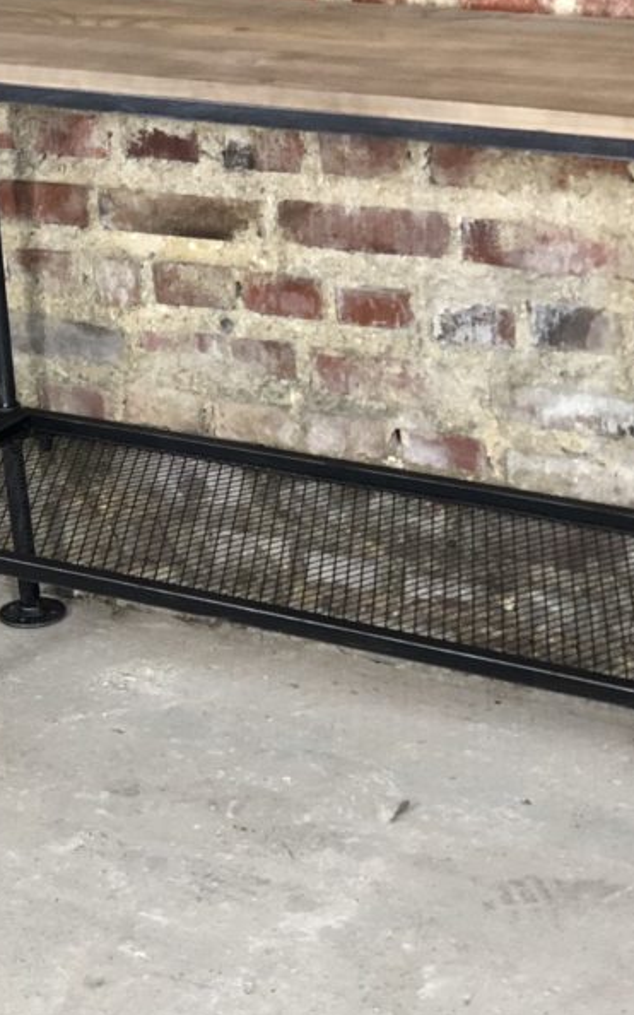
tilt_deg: -20.8
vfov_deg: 21.9
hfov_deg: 13.7
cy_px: 449
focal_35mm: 95
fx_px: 2628
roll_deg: +5.9
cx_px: 249
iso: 160
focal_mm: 6
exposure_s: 1/13
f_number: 2.4
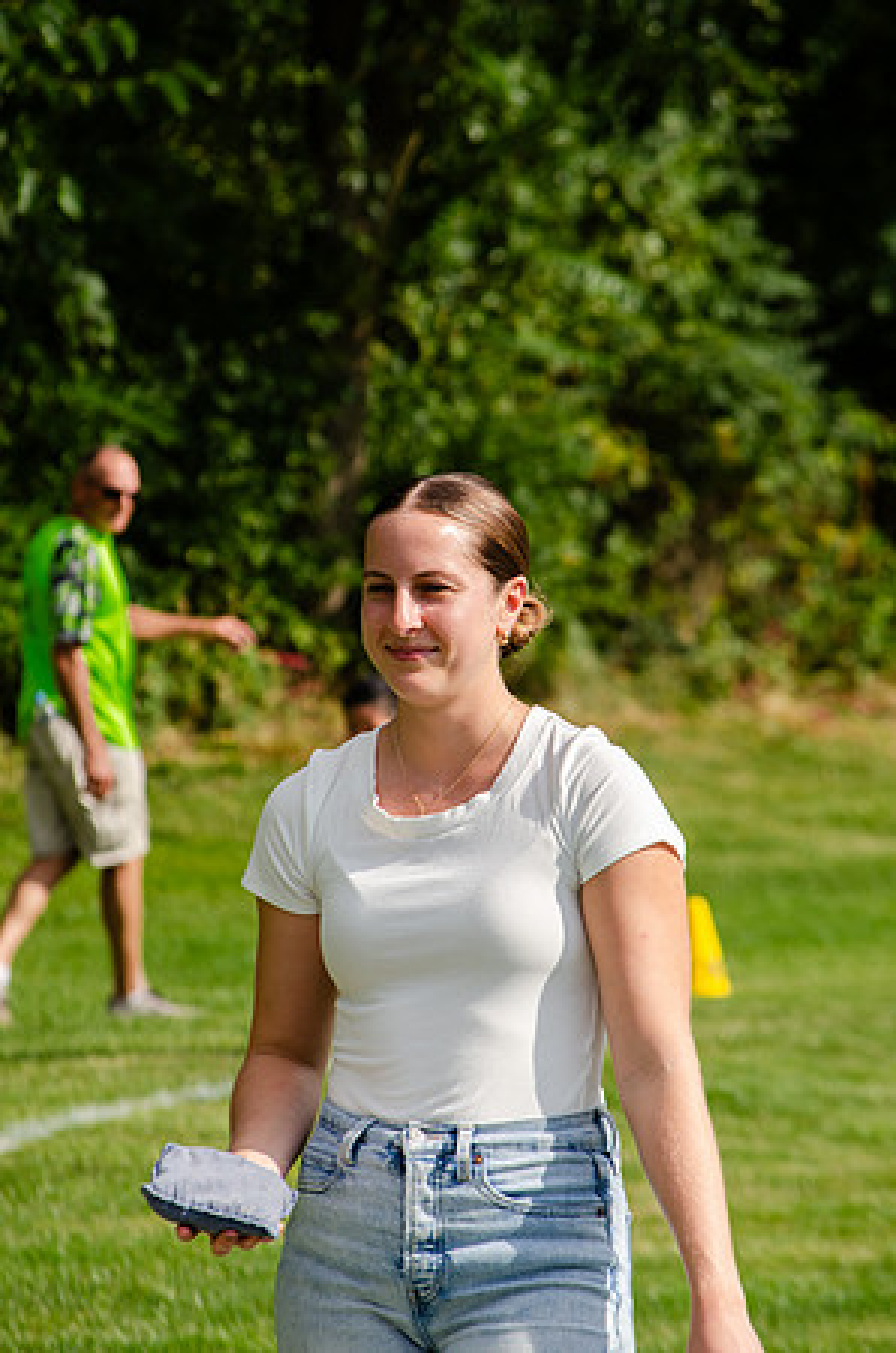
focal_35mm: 240
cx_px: 448
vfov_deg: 8.6
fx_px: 9001
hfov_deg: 5.7
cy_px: 676
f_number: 7.1
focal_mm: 160
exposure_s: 1/800
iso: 200
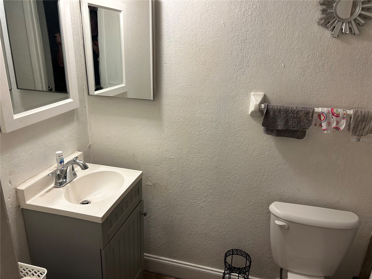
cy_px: 140
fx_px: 279
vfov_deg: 53.1
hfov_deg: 67.3
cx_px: 186
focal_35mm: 26
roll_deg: -1.2
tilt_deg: -19.3
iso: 100
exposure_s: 1/60
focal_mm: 5.7
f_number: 1.5
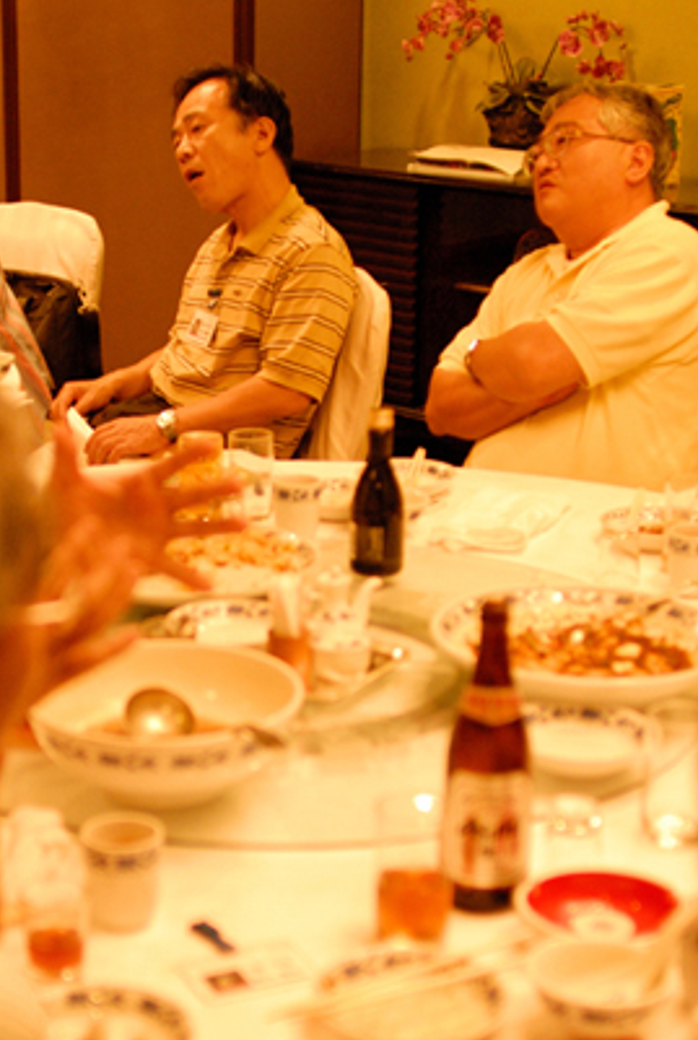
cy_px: 615
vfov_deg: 30.0
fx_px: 1940
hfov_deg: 20.2
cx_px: 162
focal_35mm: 67
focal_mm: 28
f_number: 2
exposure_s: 1/80
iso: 800
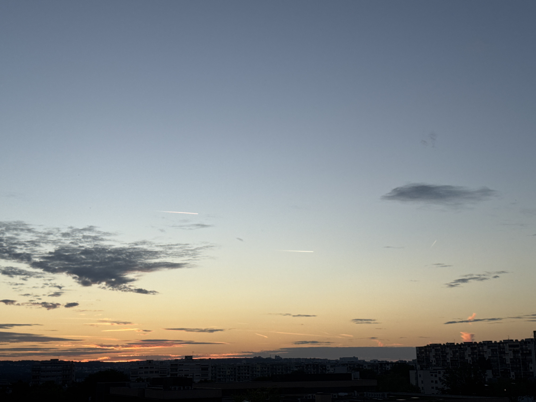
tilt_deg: +11.9
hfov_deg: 39.7
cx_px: 268
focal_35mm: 48
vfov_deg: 30.3
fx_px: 743
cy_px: 201
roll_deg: +1.1
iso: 64
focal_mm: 6.76
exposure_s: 1/812
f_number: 1.78
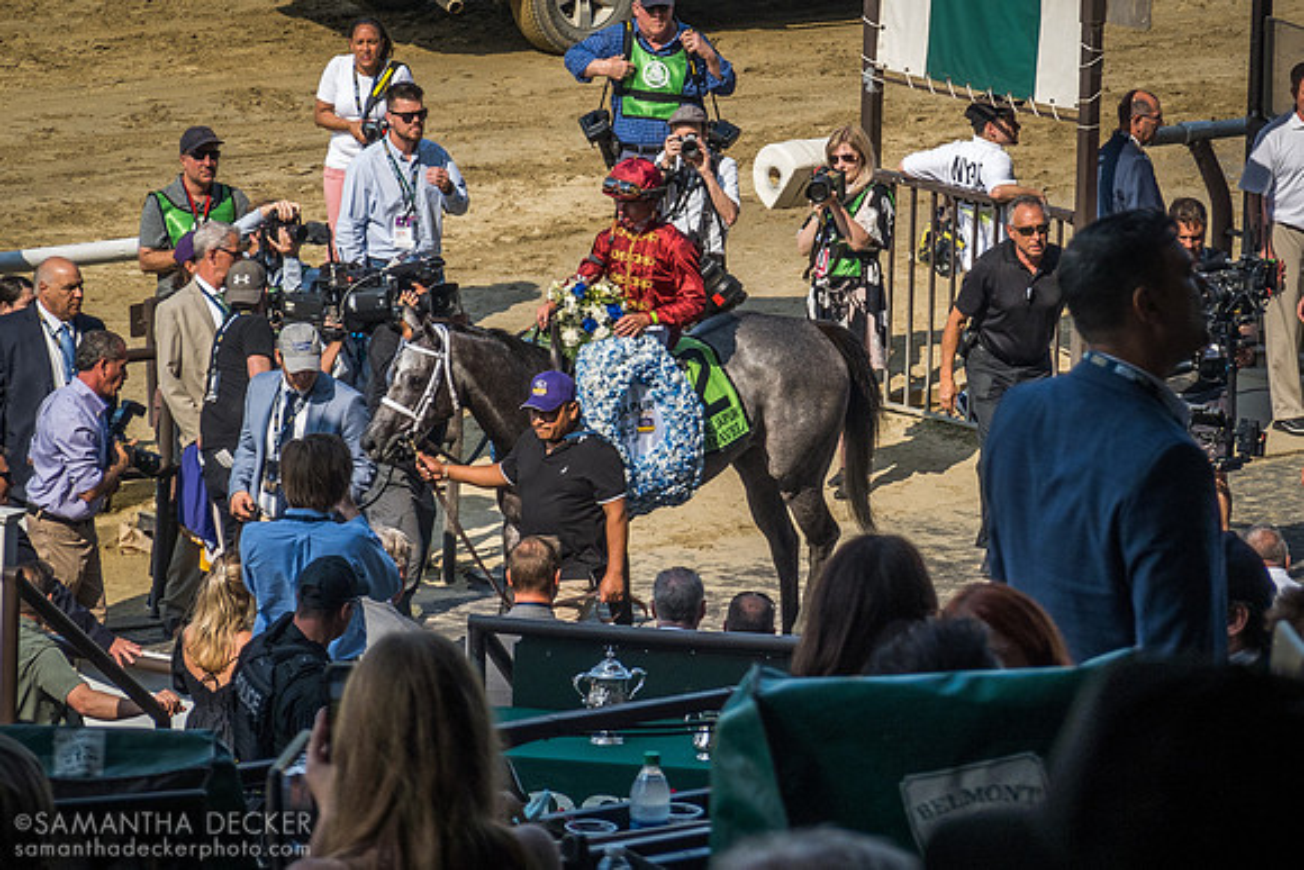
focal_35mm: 323
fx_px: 11697
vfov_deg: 4.3
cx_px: 656
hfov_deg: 6.4
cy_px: 293
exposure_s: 1/800
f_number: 4.5
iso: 100
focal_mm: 72
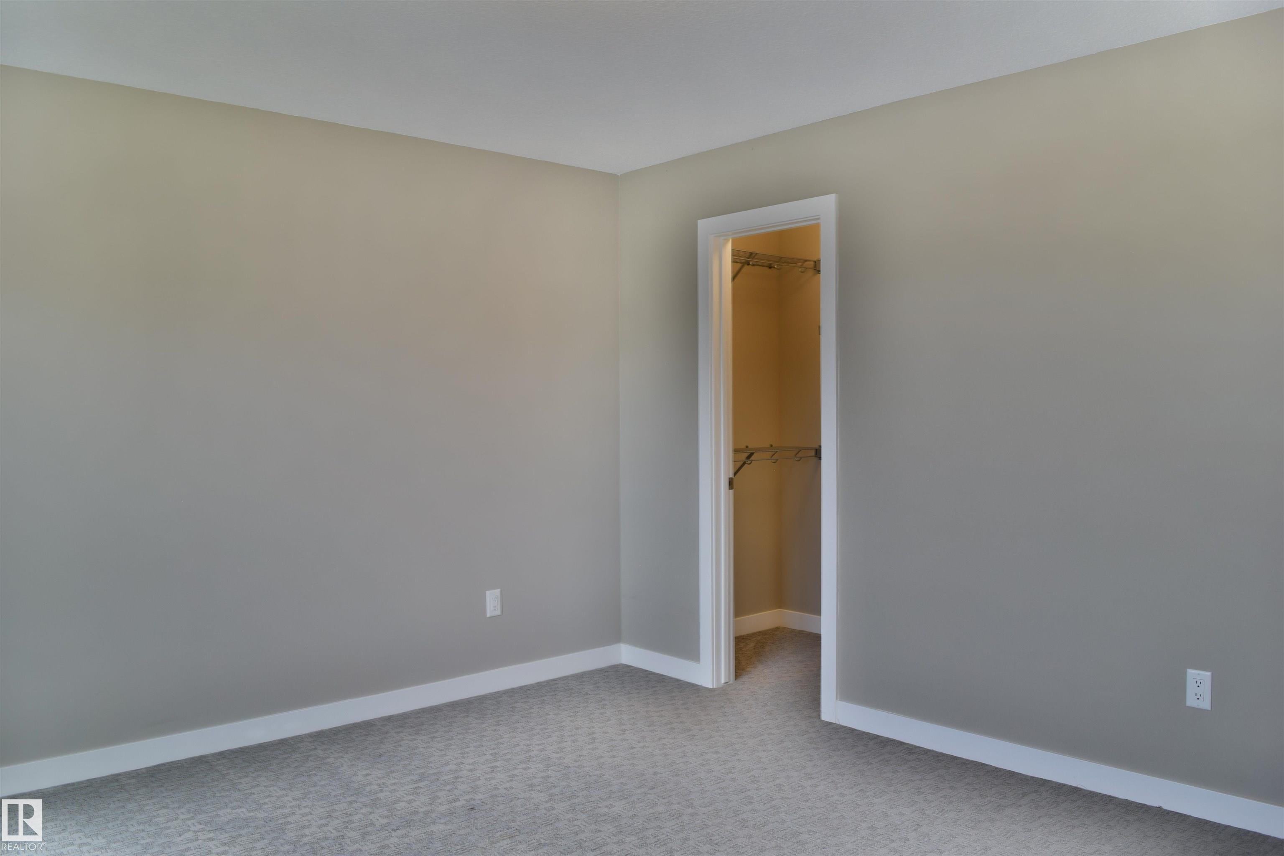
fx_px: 963
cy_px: 428
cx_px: 642
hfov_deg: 67.4
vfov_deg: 47.9
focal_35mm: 27
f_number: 8
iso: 400
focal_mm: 18
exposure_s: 1/30
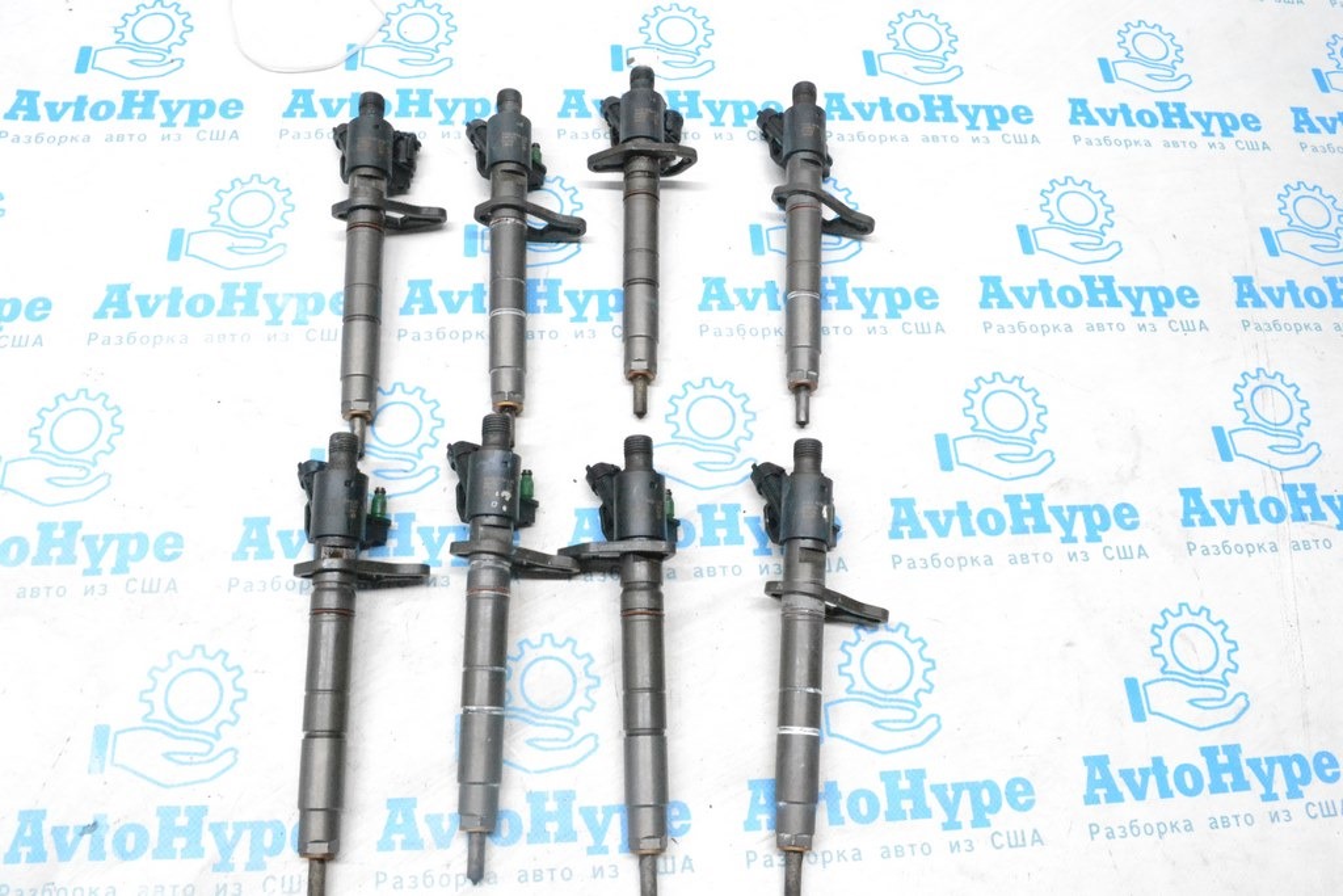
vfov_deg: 47.9
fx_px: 1007
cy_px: 448
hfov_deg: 67.4
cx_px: 672
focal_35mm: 27
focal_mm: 18
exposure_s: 1/160
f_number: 9
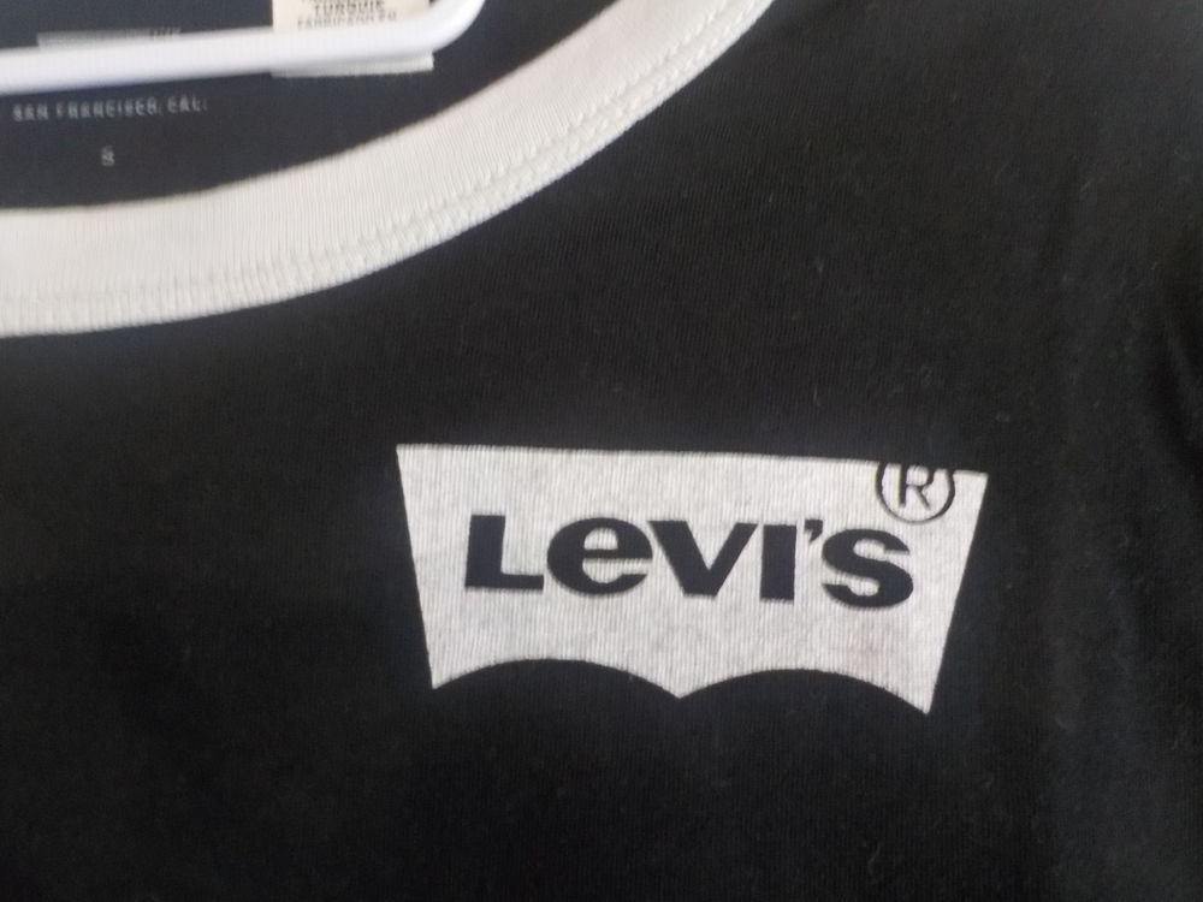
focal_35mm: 30
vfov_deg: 46.8
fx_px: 1043
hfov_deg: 60.0
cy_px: 451
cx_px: 602
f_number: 3.3
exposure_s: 1/8
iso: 560
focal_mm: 4.1
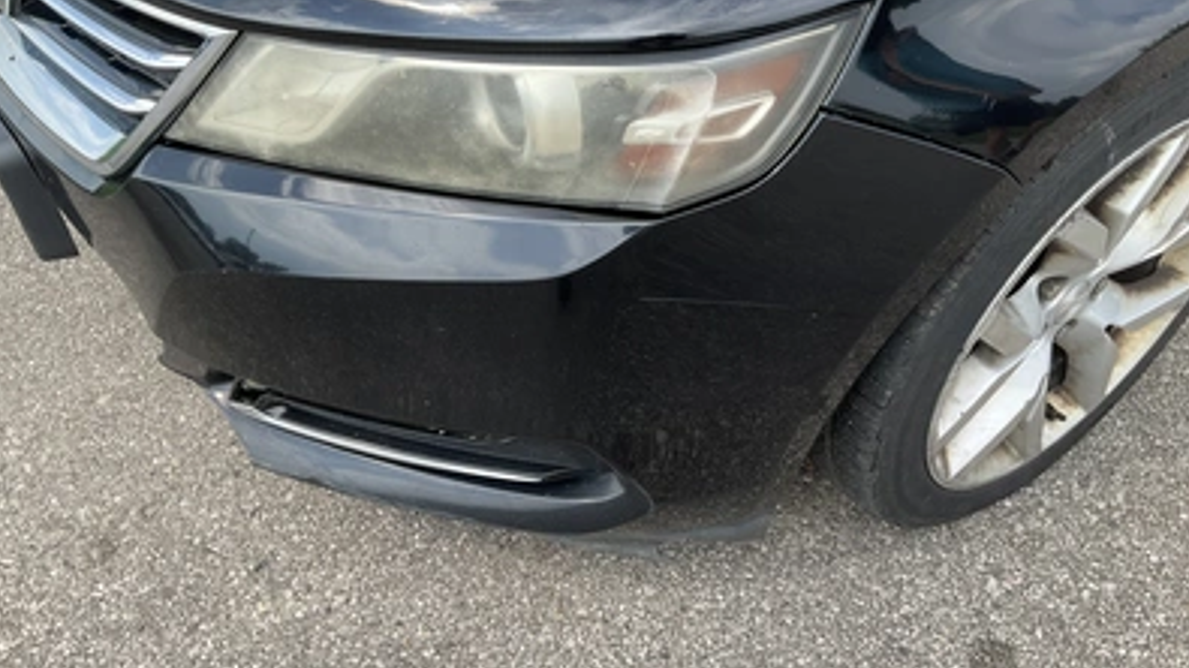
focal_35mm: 32
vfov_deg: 36.6
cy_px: 307
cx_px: 596
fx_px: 1009
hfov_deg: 61.0
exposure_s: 1/574
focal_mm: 3
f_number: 1.8
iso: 25
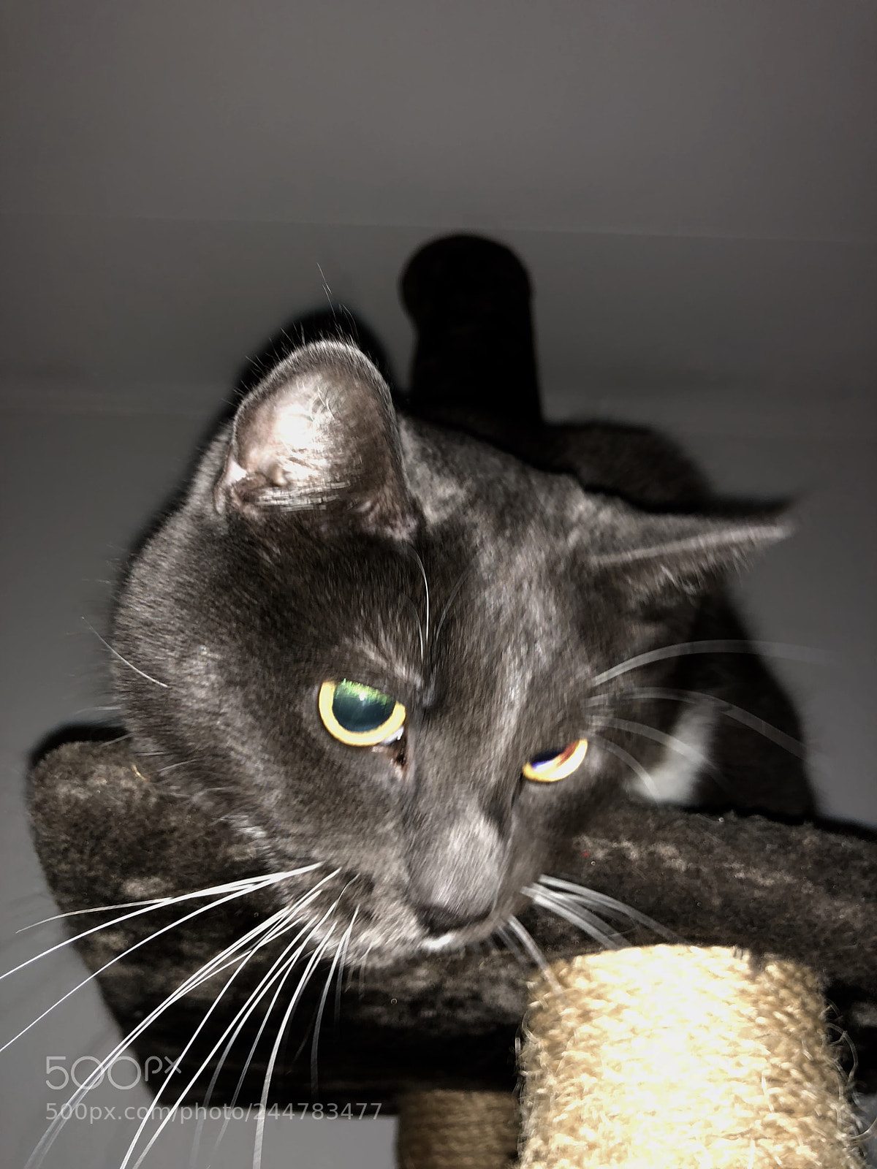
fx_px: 946
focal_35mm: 28
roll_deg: +0.4
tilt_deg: +34.6
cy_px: 584
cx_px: 438
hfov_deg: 49.7
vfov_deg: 63.4
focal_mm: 4
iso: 32
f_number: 1.8
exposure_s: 1/33
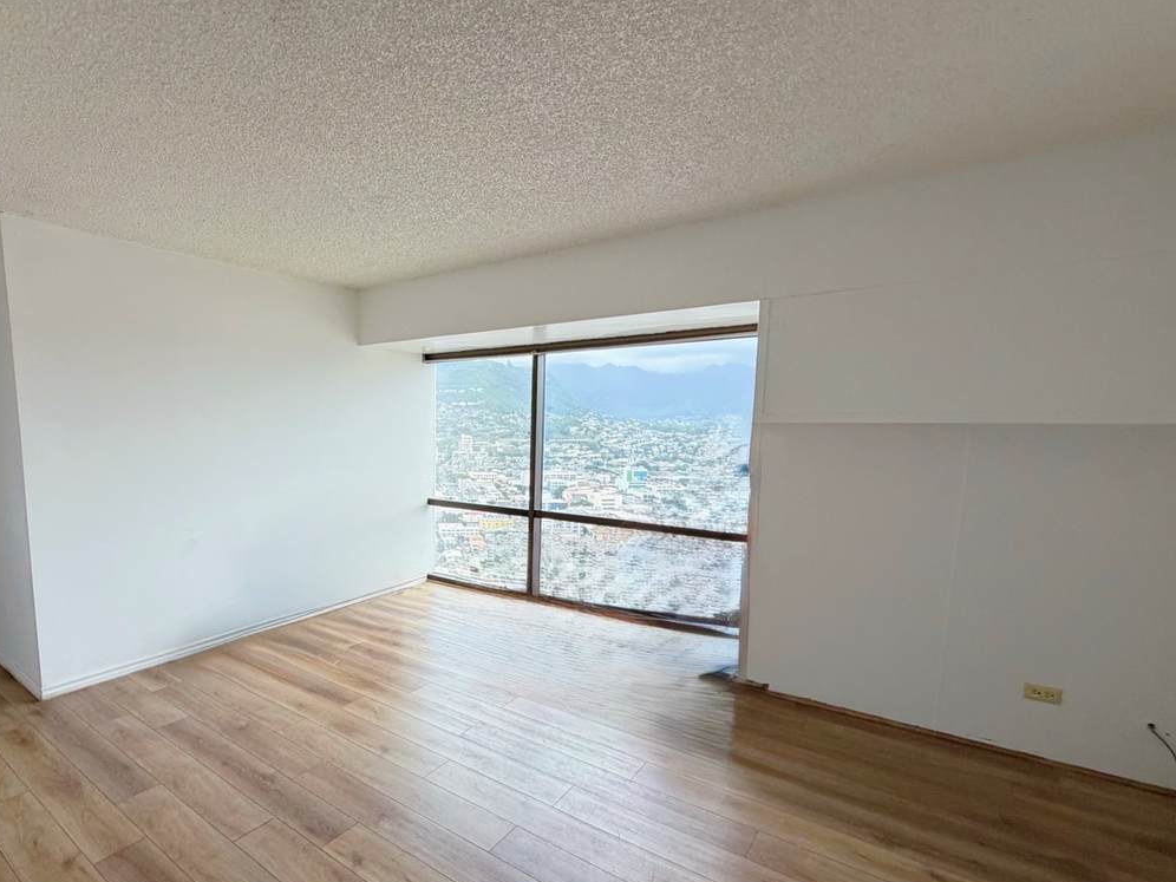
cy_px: 503
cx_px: 439
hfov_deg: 86.0
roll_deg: -0.3
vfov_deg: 71.2
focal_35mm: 18
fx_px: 612
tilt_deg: -6.6
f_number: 2.2
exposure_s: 1/121
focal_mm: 2.22
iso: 200
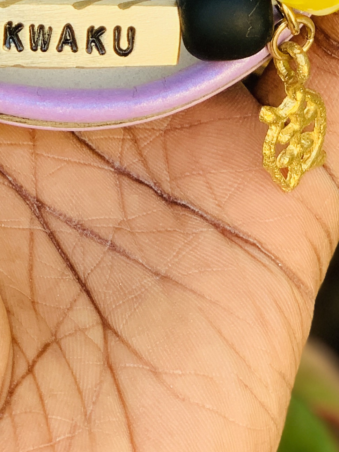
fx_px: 2115
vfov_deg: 11.7
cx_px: 42
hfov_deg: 9.1
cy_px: -203
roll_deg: +1.0
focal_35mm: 162
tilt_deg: -33.8
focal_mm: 6
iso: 20
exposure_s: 1/122
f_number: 2.4
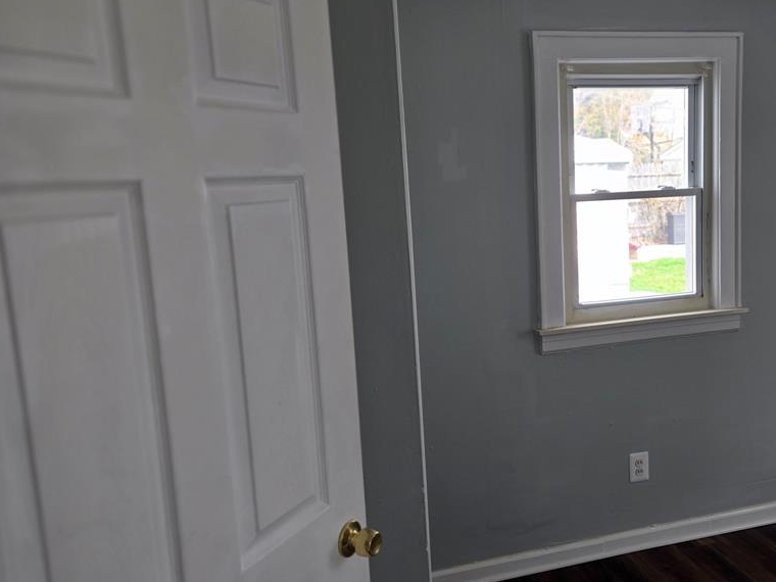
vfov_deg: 45.4
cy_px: 269
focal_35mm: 31
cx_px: 501
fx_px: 695
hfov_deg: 57.4
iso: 25
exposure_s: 1/168
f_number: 1.8
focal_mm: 5.4
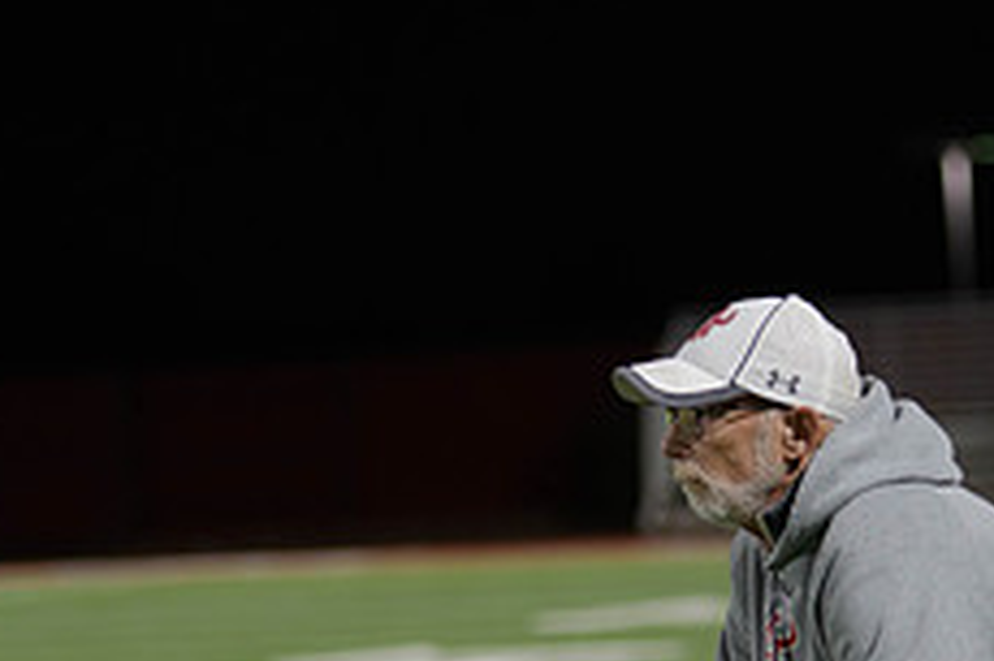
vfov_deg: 4.5
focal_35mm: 303
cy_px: 464
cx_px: 670
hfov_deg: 6.8
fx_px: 8360
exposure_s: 1/200
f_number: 2.8
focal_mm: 120
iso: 720
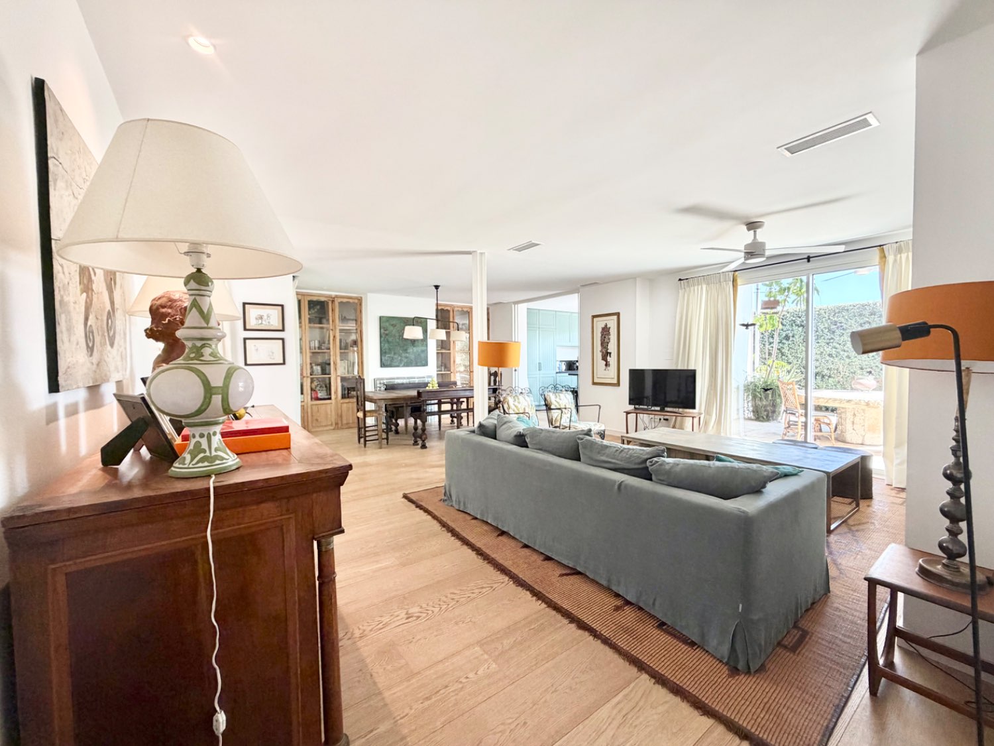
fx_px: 402
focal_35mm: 14
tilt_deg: -2.1
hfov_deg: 102.1
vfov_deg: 85.7
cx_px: 497
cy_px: 373
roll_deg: +0.4
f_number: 2.2
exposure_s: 1/121
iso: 250
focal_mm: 2.22
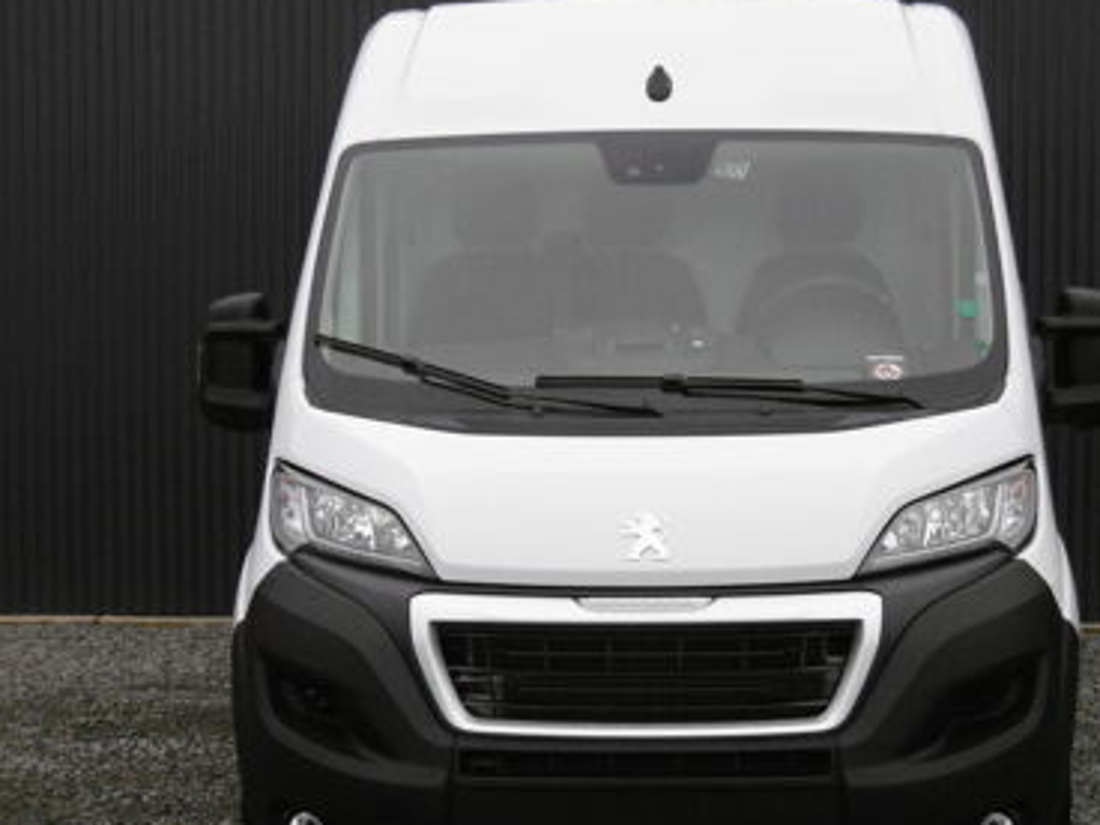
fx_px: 2447
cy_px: 448
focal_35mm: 77
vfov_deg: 19.1
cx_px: 664
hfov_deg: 25.3
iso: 400
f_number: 4.2
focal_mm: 10.5
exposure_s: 1/50
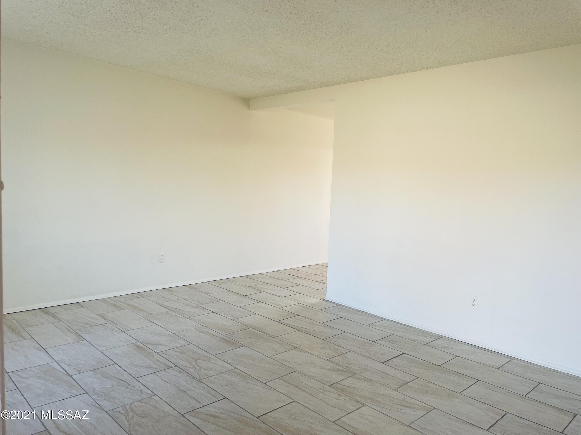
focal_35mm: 26
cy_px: 218
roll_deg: -1.5
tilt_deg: -4.1
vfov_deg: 53.1
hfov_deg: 67.3
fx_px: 436
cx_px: 290
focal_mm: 4.2
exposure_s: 1/121
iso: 64
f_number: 1.6
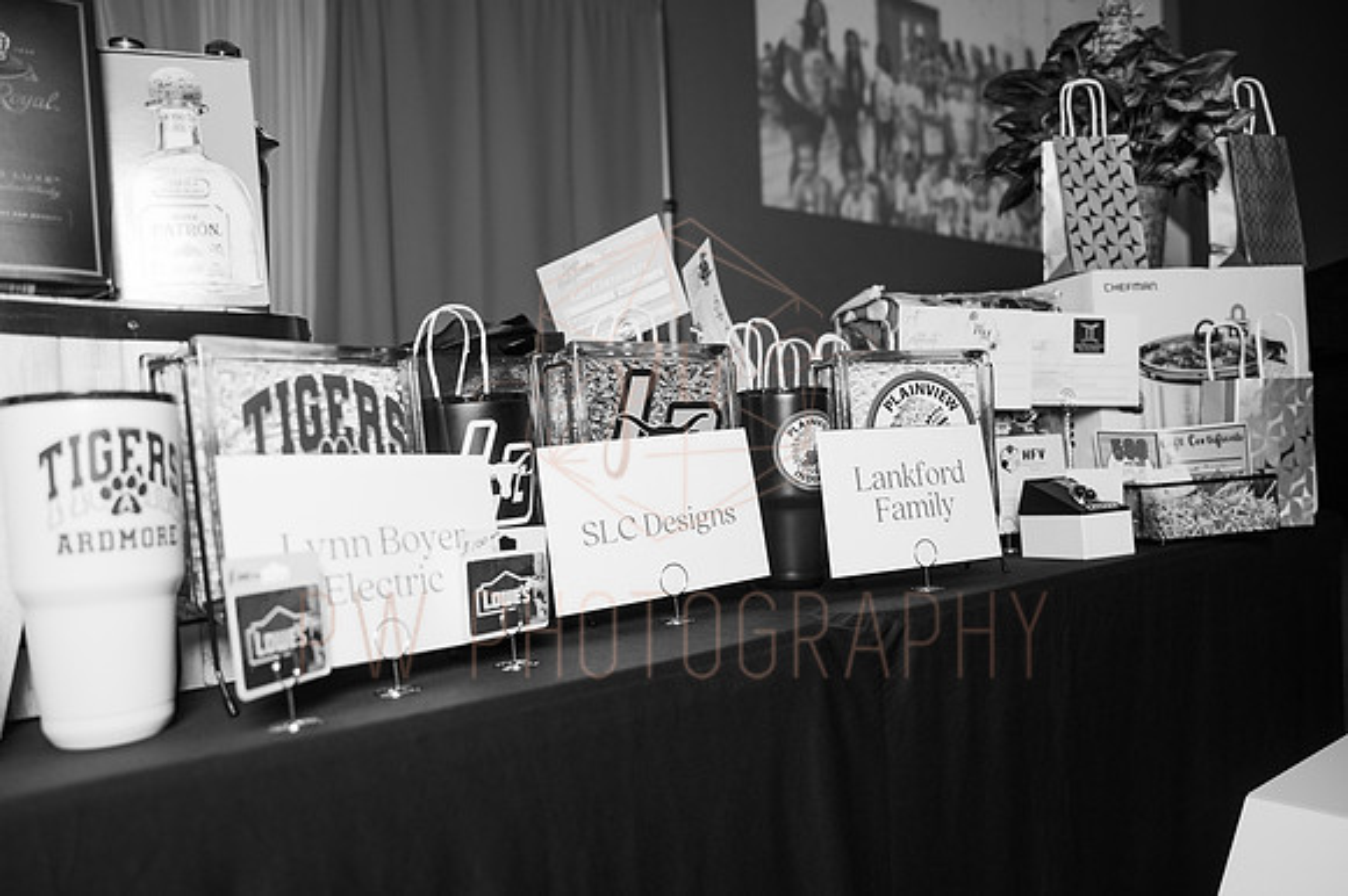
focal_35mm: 29
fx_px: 1085
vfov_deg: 44.9
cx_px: 674
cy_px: 448
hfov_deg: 63.7
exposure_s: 1/200
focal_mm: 29
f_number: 2.8
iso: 640
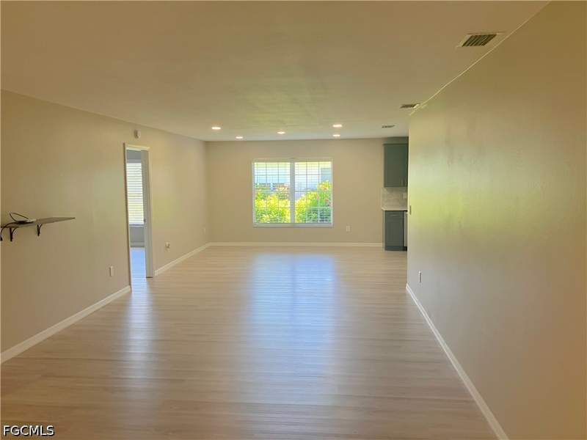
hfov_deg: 63.4
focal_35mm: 28
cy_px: 220
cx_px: 294
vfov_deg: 49.7
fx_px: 475
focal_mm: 3.99
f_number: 1.8
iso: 64
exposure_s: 1/60
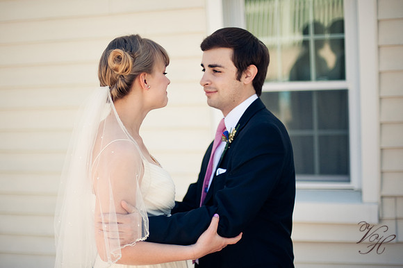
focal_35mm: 50
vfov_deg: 27.0
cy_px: 134
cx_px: 202
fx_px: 559
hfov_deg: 39.6
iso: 200
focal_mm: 50
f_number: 1.4
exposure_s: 1/5000
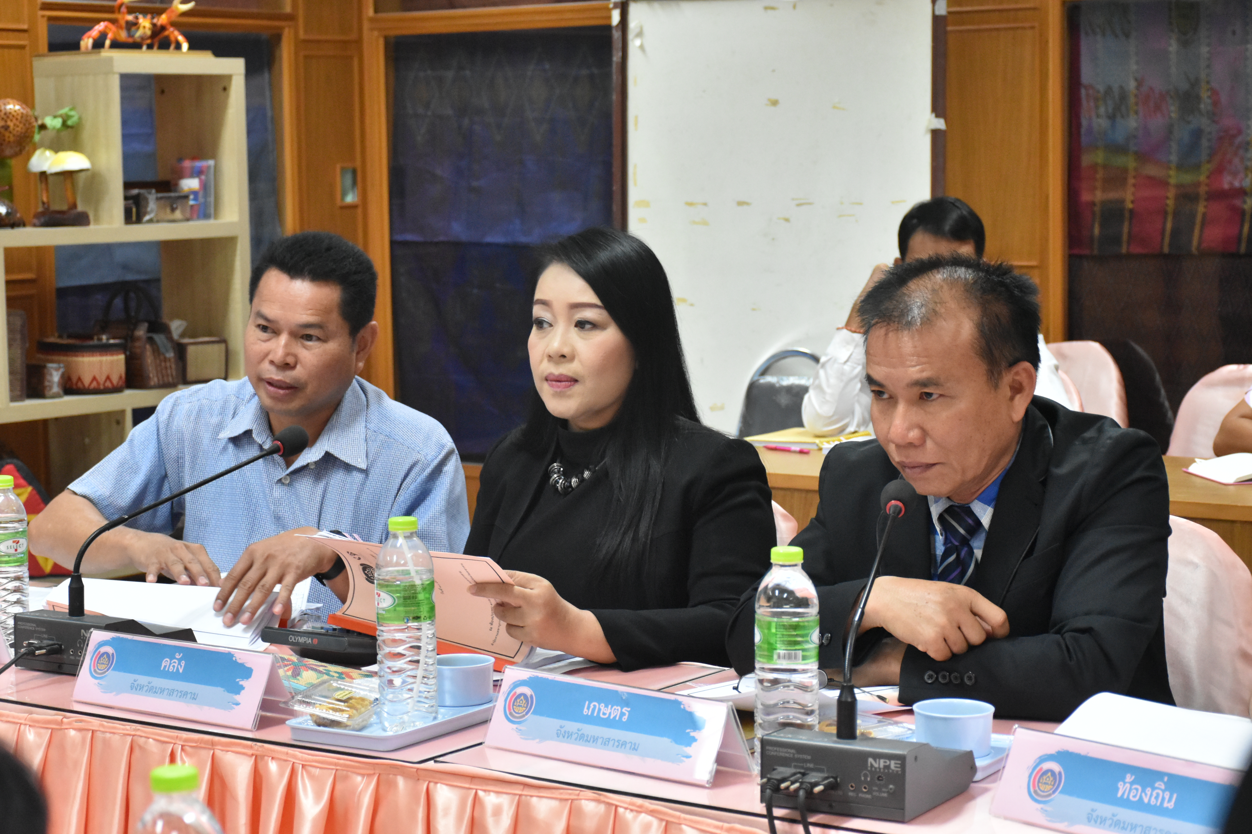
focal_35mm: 72
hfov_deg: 28.1
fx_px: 2504
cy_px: 417
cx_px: 626
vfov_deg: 18.9
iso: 3200
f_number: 5.6
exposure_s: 1/125
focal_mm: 48
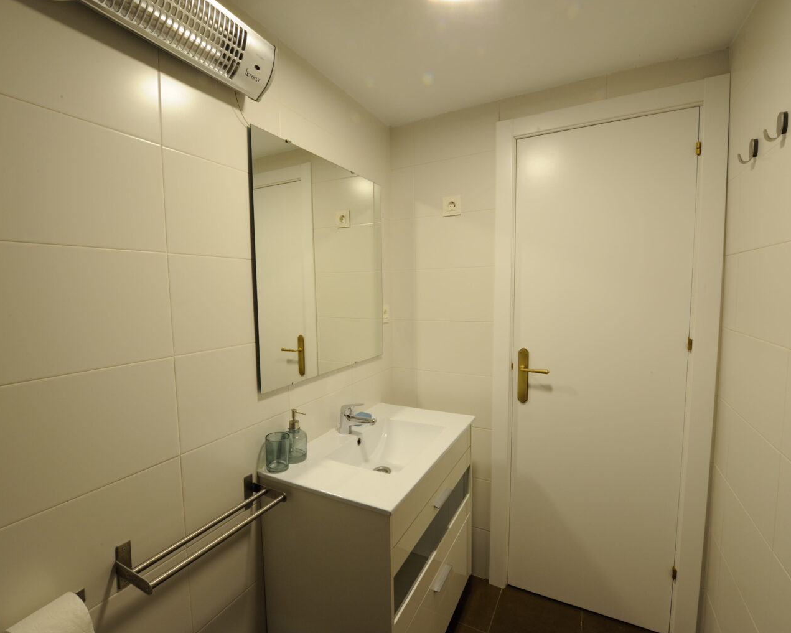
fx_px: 398
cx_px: 375
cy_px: 317
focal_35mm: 17
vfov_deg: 77.0
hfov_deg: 89.6
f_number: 22
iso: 320
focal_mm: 15
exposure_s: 1/1.3
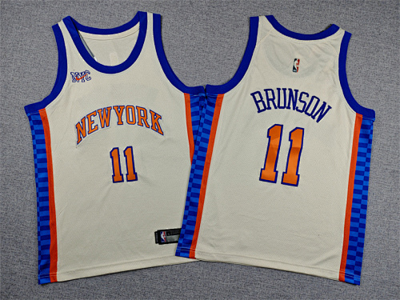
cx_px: 200
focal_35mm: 25
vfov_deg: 54.9
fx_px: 289
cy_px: 150
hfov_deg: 69.4
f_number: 1.9
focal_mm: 5.3
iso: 50
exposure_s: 1/100
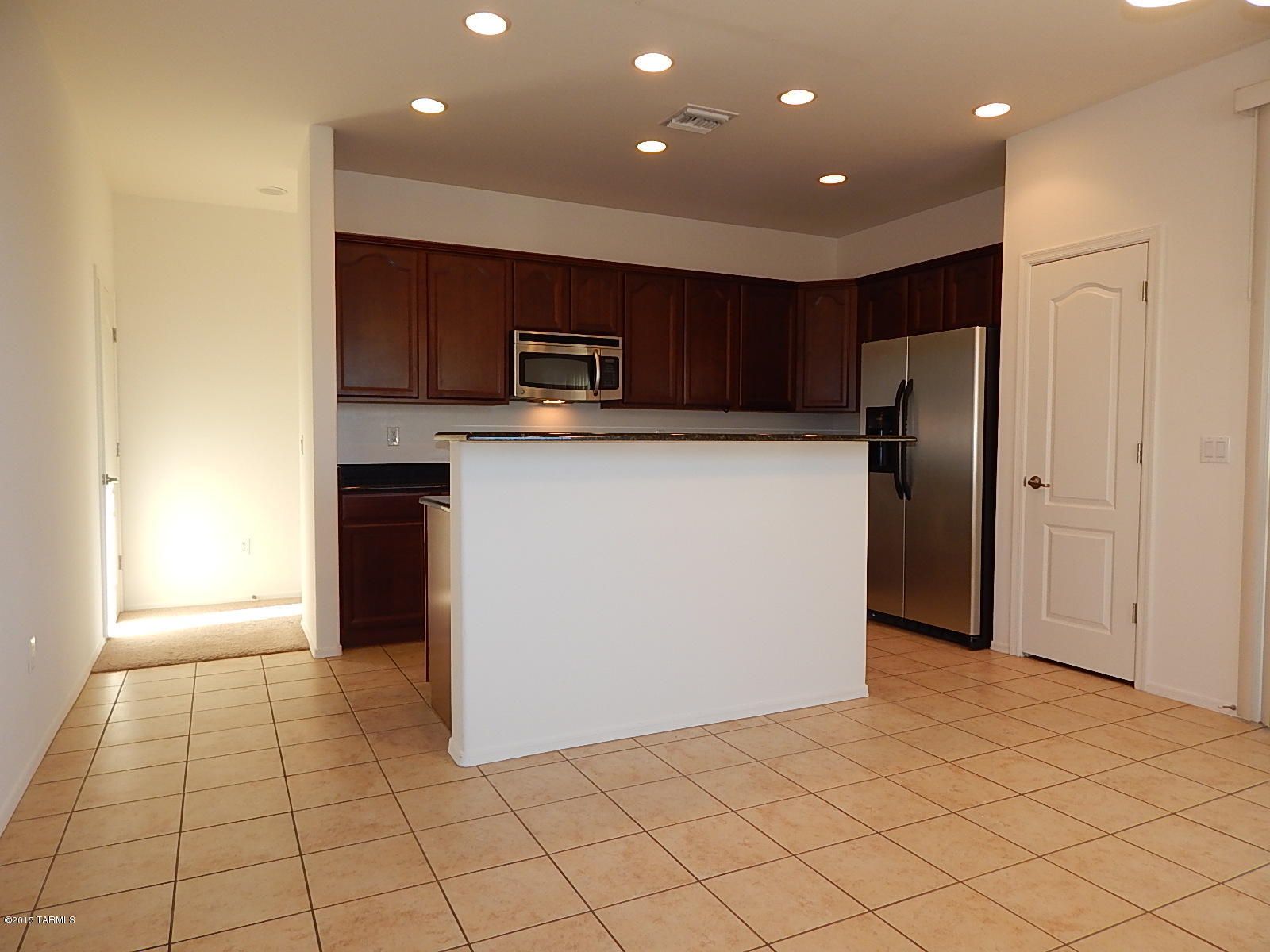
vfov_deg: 61.1
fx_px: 807
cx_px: 635
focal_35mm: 22
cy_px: 476
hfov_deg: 76.4
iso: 125
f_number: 3
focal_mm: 4
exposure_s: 1/50
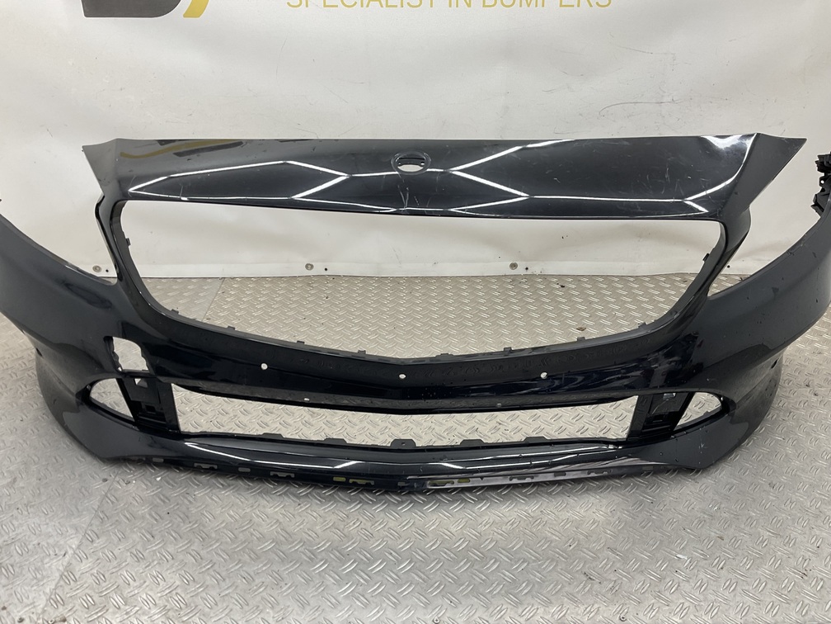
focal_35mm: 29
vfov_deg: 48.2
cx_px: 416
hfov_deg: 61.7
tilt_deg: -27.3
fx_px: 696
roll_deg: -1.3
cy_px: 312
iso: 40
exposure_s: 1/120
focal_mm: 3
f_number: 1.8
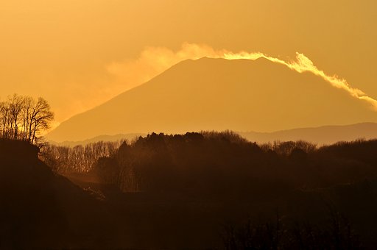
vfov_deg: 1.3
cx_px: 188
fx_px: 10982
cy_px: 125
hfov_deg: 2.0
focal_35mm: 1050
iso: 200
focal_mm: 700
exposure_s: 1/2000
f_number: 8
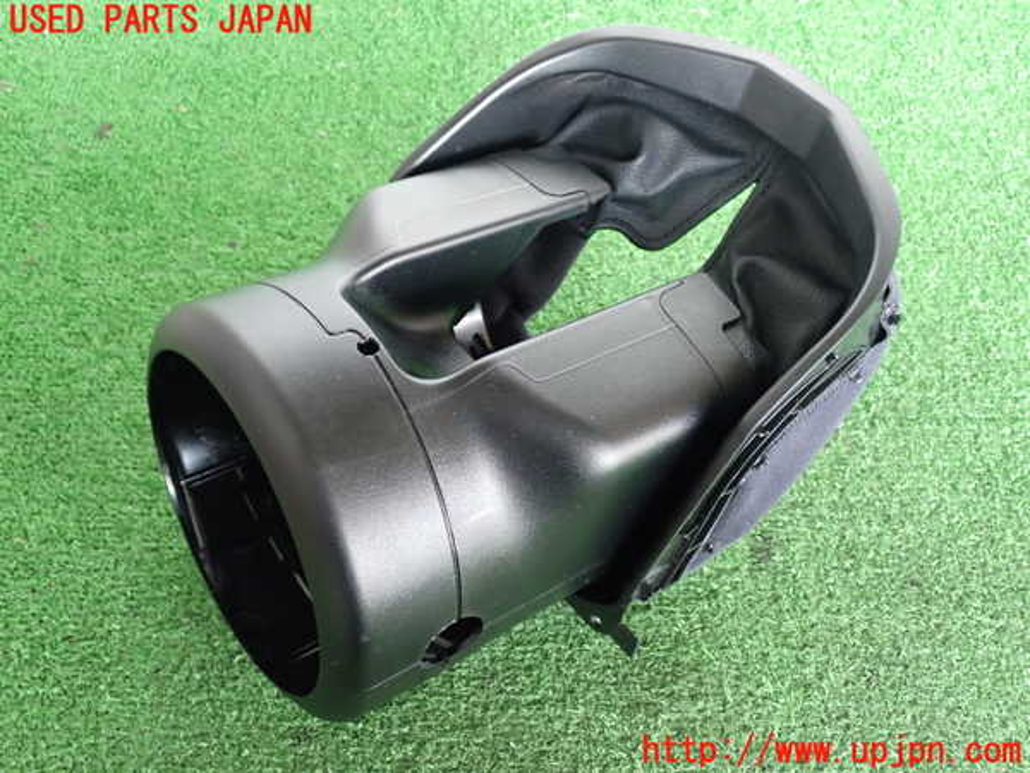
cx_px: 515
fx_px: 1071
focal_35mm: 36
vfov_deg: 39.7
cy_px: 386
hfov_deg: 51.4
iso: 500
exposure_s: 1/40
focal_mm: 6.37
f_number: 2.5
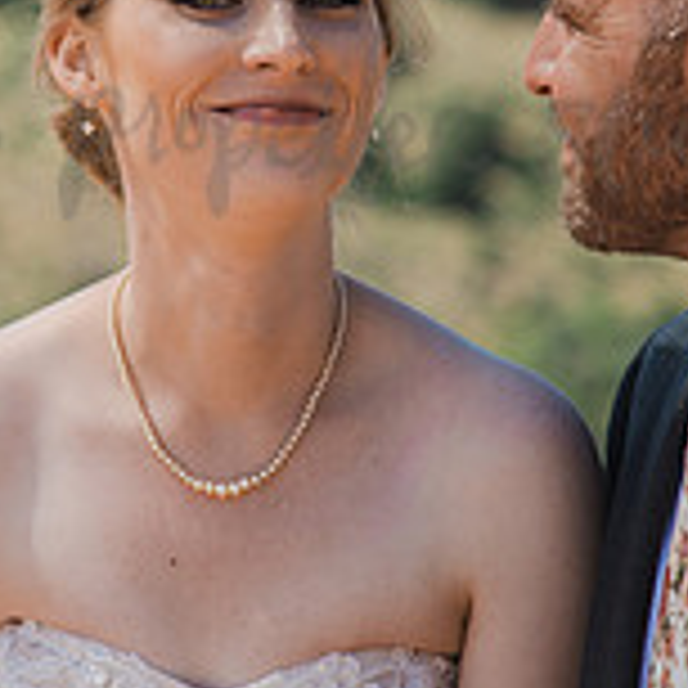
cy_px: 117
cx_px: 272
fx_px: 4767
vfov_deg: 8.2
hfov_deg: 8.3
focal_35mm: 212
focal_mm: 85
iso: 100
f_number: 3.2
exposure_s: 1/500
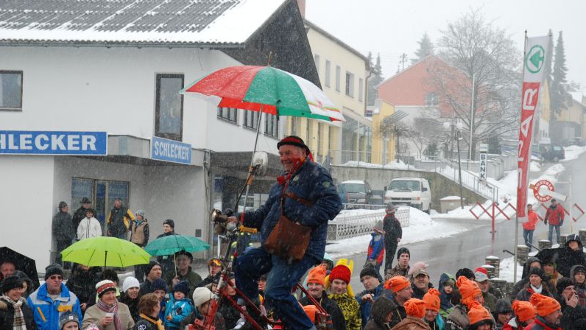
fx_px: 1228
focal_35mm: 79
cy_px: 170
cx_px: 292
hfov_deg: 26.8
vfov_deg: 15.3
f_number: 8
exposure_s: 1/125
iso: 250
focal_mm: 50
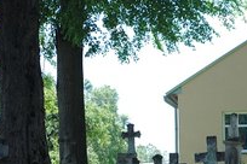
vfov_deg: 8.4
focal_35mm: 162
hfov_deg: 12.6
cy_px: 159
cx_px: 186
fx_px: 1111
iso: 110
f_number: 5.6
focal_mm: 55
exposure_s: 1/125
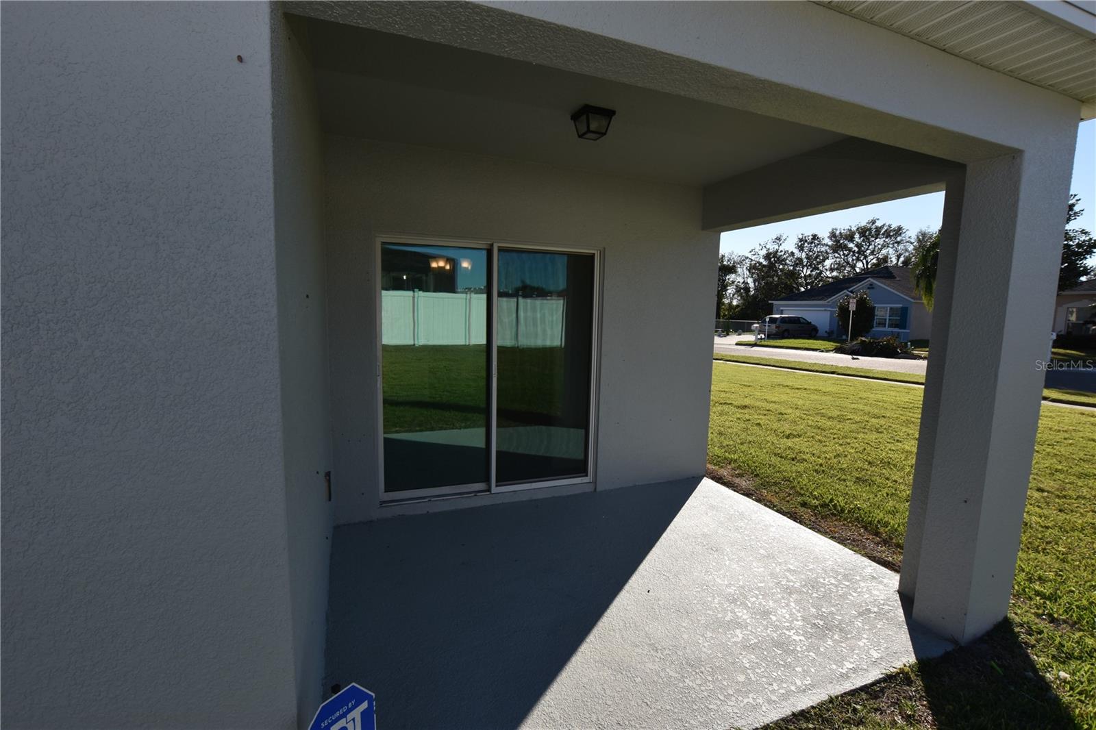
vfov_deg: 77.3
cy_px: 365
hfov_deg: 100.4
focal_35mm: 15
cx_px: 548
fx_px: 457
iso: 100
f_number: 9
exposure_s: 1/250
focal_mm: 10
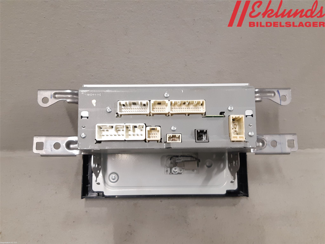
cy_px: 122
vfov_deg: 53.1
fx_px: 244
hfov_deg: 67.3
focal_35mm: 26
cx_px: 162
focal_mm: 3.93
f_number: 1.7
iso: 200
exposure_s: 1/50
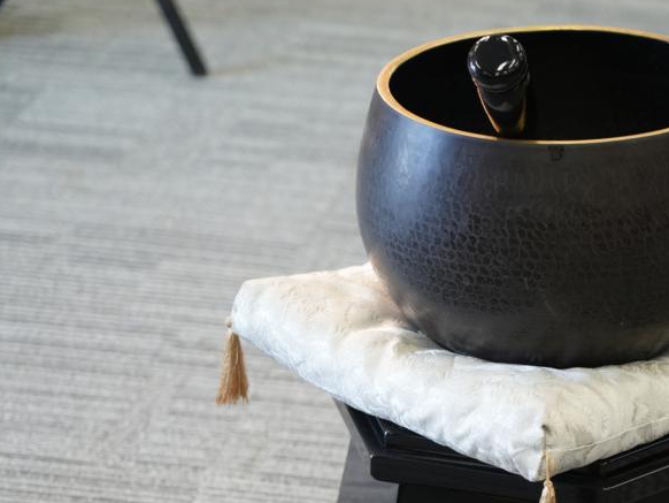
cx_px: 525
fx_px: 3635
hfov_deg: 10.5
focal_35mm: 188
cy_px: 387
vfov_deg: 7.9
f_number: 4
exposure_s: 1/125
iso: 1600
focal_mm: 105
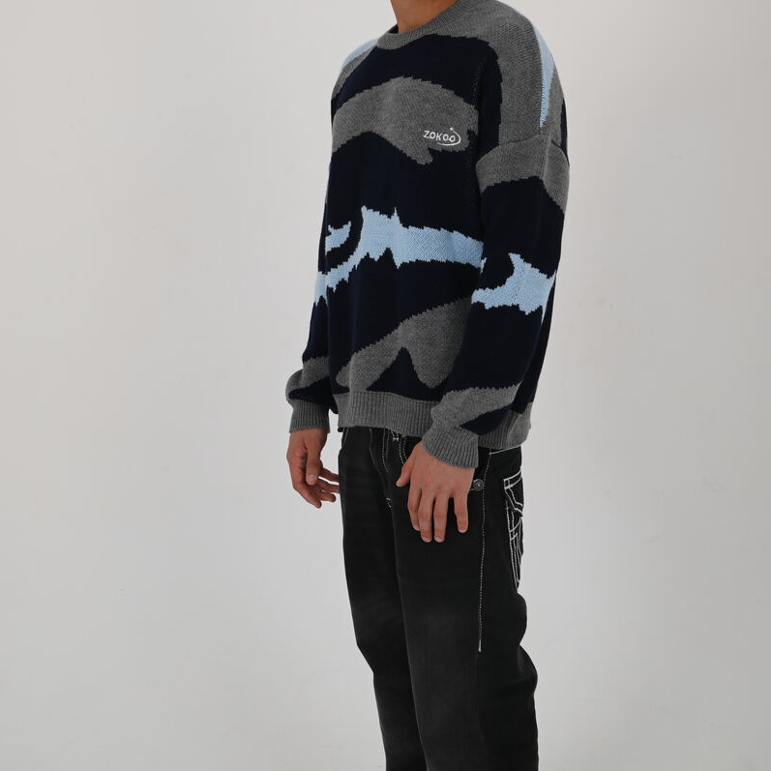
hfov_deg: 26.9
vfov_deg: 26.6
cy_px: 202
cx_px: 386
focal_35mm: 64
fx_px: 1613
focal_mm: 50
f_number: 10
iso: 200
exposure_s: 1/125
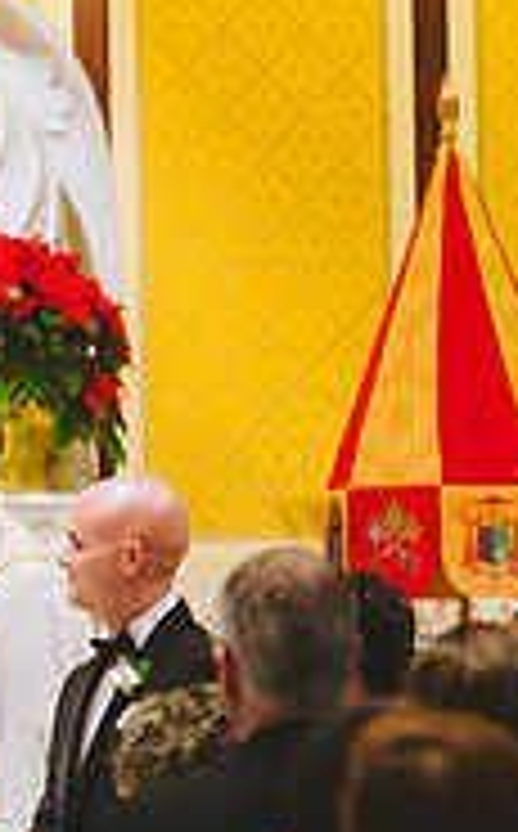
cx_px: -687
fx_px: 10748
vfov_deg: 4.4
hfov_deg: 2.7
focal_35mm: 474
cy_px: 711
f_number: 3.2
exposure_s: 1/320
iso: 2500
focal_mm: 145
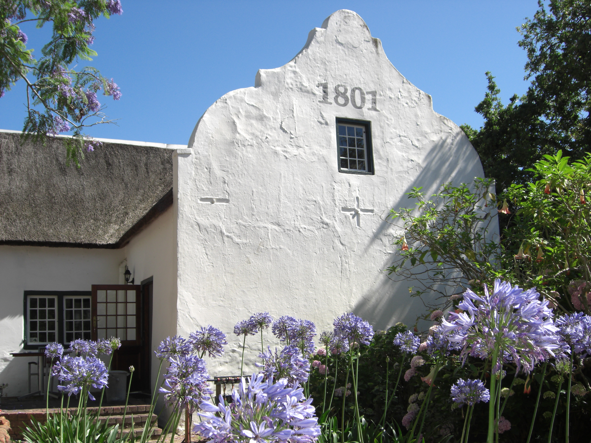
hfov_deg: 49.0
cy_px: 222
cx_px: 296
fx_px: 649
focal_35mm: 38
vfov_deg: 37.7
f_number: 4
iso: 80
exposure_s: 1/500
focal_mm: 7.9
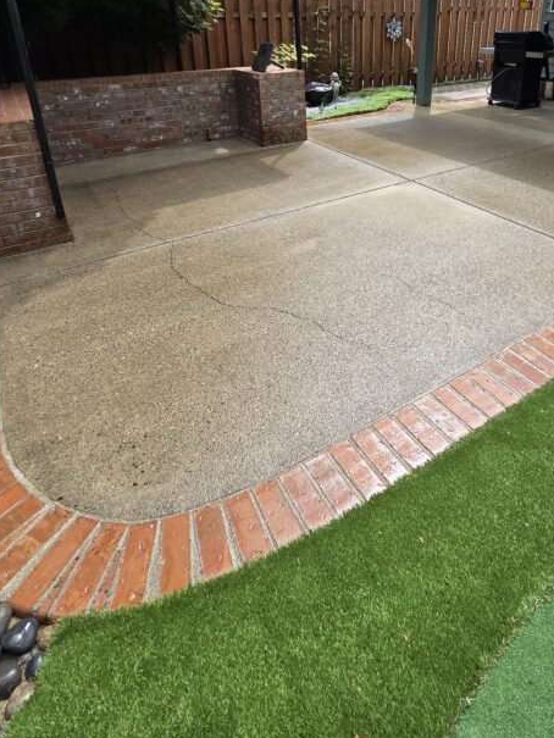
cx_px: 358
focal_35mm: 22
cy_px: 207
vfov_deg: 72.4
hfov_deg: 60.0
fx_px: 469
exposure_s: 1/927
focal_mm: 2.2
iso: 50
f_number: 2.2
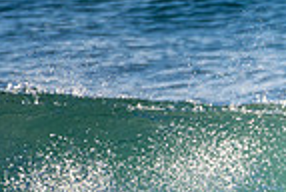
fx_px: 24154
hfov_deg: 0.7
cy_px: 249
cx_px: 464
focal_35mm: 3034
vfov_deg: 0.5
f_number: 5.6
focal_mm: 500
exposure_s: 1/1250
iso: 320
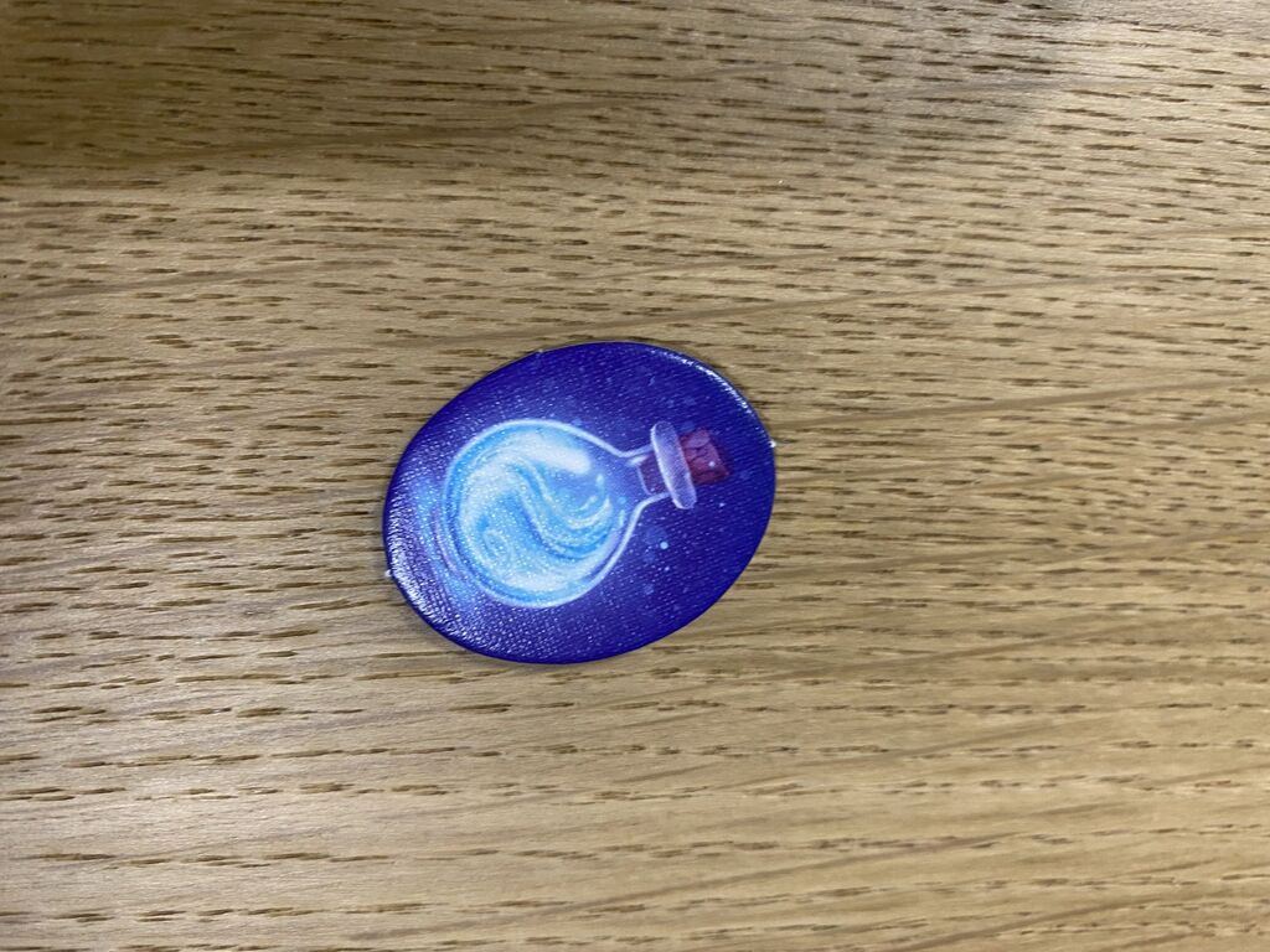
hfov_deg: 69.4
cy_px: 476
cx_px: 635
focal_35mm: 25
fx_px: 917
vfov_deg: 54.9
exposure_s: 1/50
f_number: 1.8
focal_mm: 4.25
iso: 125
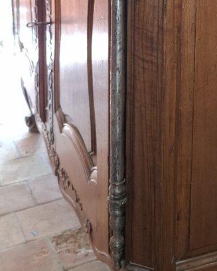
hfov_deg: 22.1
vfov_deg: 27.4
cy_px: 16
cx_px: 226
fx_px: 529
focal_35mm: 66
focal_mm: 5.54
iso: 50
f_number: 1.8
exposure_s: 1/60
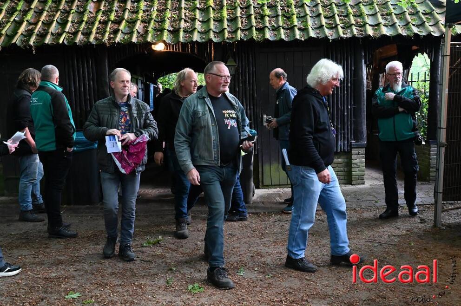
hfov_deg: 53.2
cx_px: 230
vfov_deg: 36.8
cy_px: 153
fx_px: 460
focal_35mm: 36
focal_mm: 36
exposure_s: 1/160
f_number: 6.3
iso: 12800
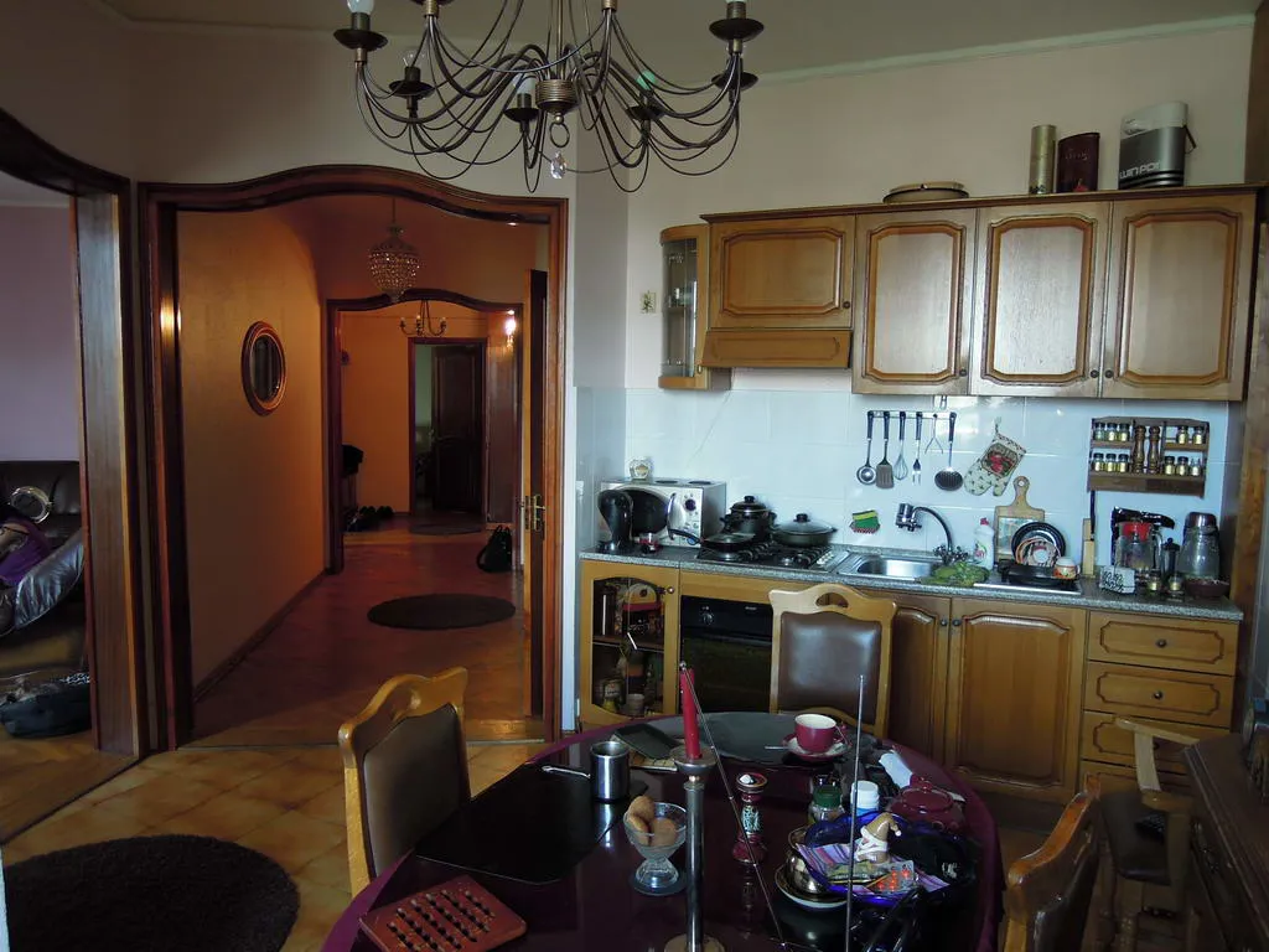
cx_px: 634
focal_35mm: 24
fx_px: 880
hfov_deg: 71.6
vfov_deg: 56.8
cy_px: 476
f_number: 1.8
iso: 160
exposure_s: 1/30
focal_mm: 4.3
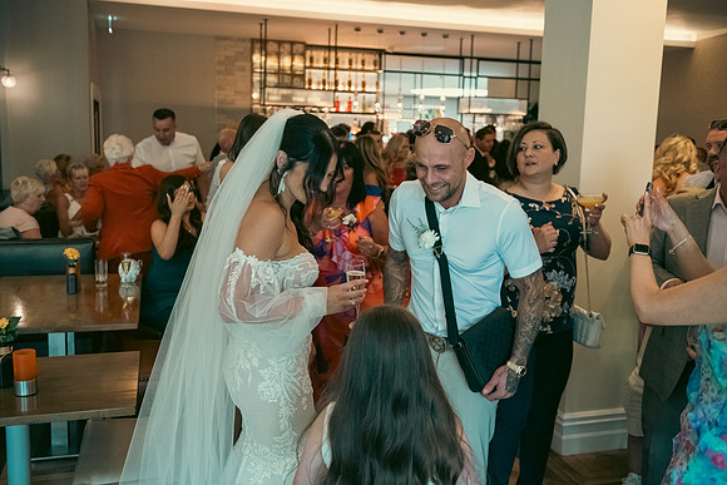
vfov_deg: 37.9
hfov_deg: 54.4
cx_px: 364
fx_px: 707
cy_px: 242
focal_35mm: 35
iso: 2000
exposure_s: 1/160
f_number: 3.5
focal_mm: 35
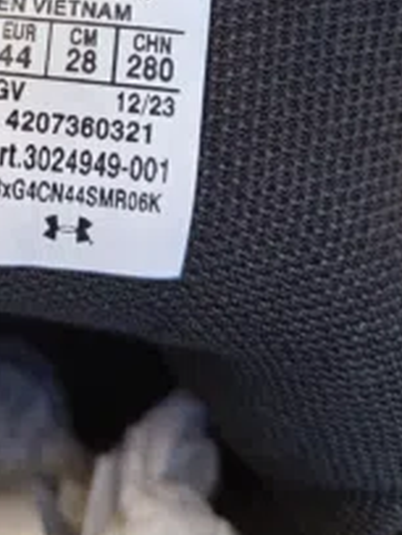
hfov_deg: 26.7
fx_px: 821
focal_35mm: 53
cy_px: 30
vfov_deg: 33.8
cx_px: 47
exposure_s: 1/33.3
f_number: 1.8
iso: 168
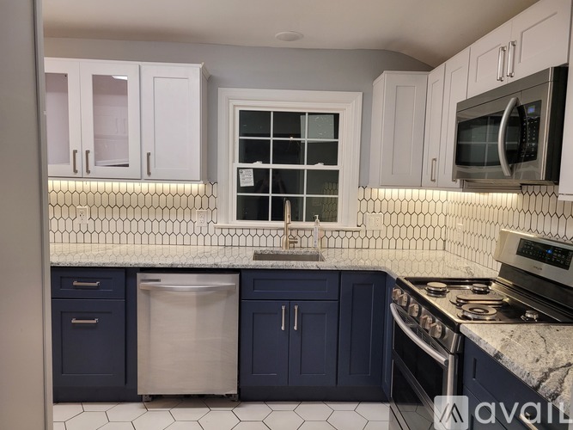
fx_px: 430
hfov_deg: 67.3
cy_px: 215
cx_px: 286
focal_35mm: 26
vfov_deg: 53.0
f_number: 1.8
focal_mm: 5.4
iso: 160
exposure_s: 1/120
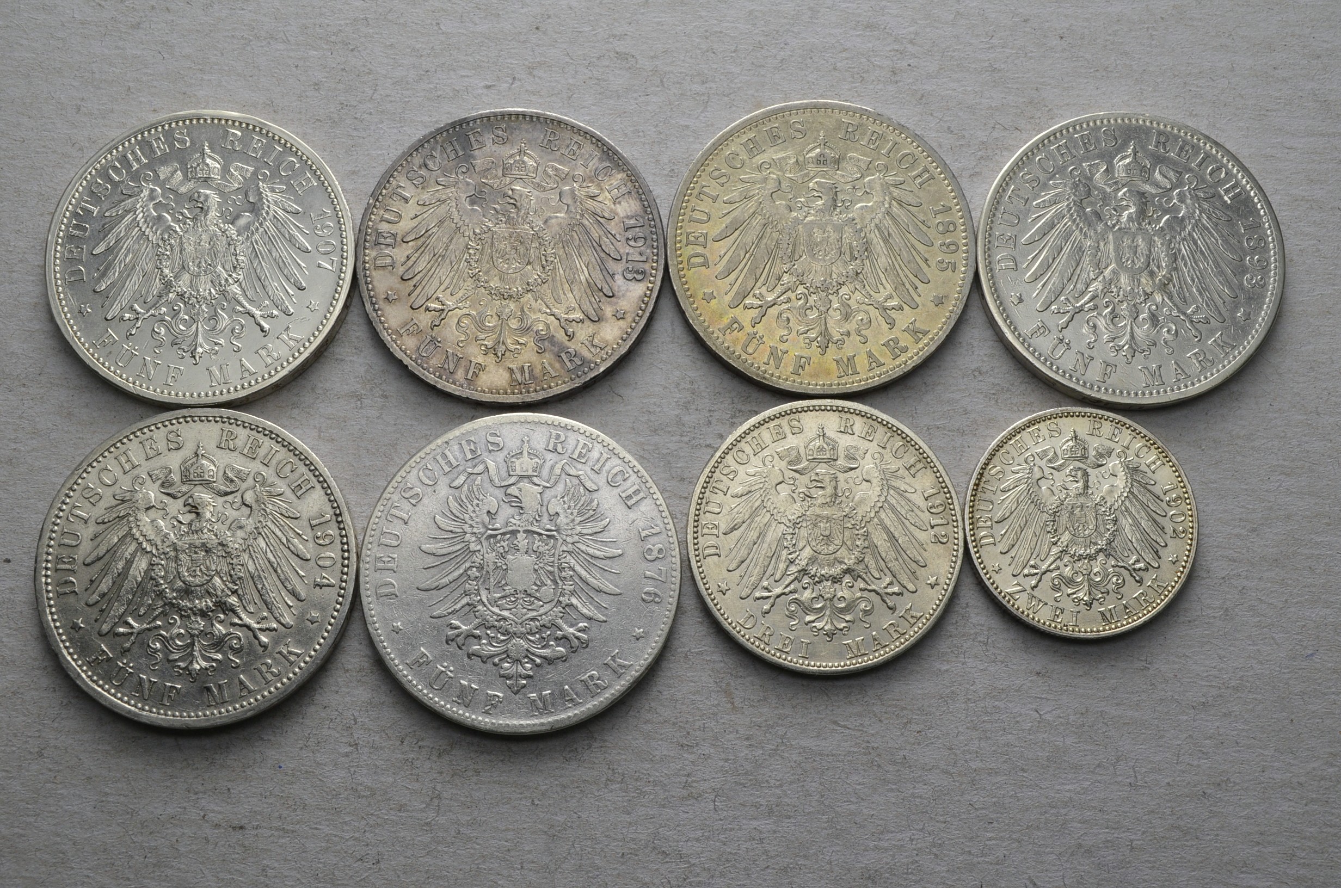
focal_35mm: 44
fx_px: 1617
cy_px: 444
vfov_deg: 30.7
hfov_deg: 45.0
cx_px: 670
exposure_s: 1/250
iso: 400
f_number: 14
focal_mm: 29
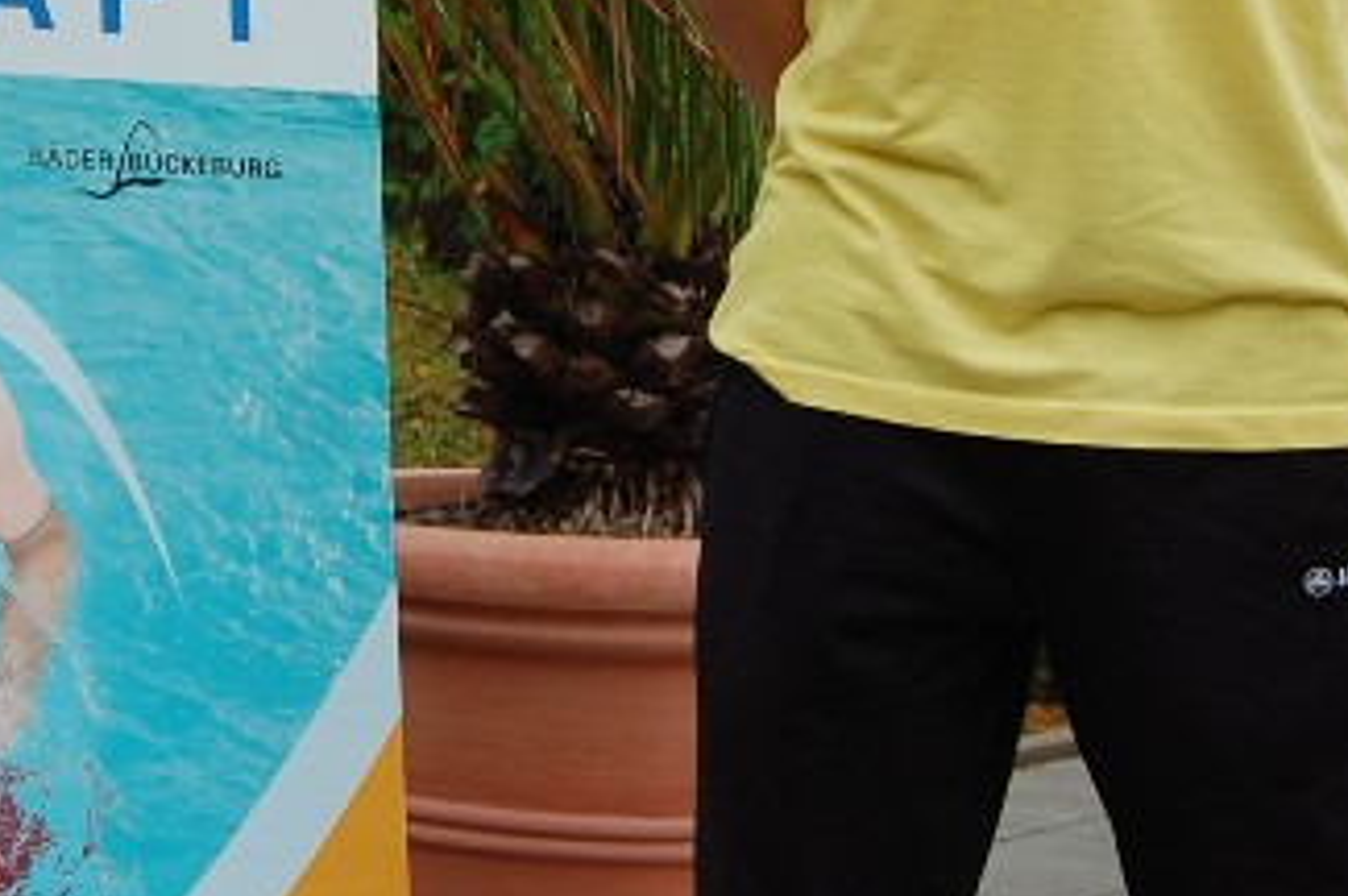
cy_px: 141
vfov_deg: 9.5
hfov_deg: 14.1
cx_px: 182
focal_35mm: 144
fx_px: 5386
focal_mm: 26
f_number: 5.6
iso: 200
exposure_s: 1/125
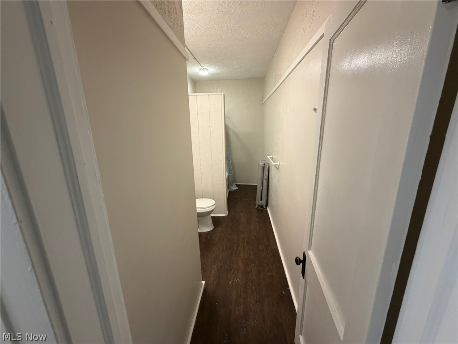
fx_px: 185
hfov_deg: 102.1
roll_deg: +1.6
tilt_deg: -14.6
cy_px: 172
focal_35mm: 14
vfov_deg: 85.7
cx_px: 229
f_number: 2.2
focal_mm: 2.22
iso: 250
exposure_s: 1/60
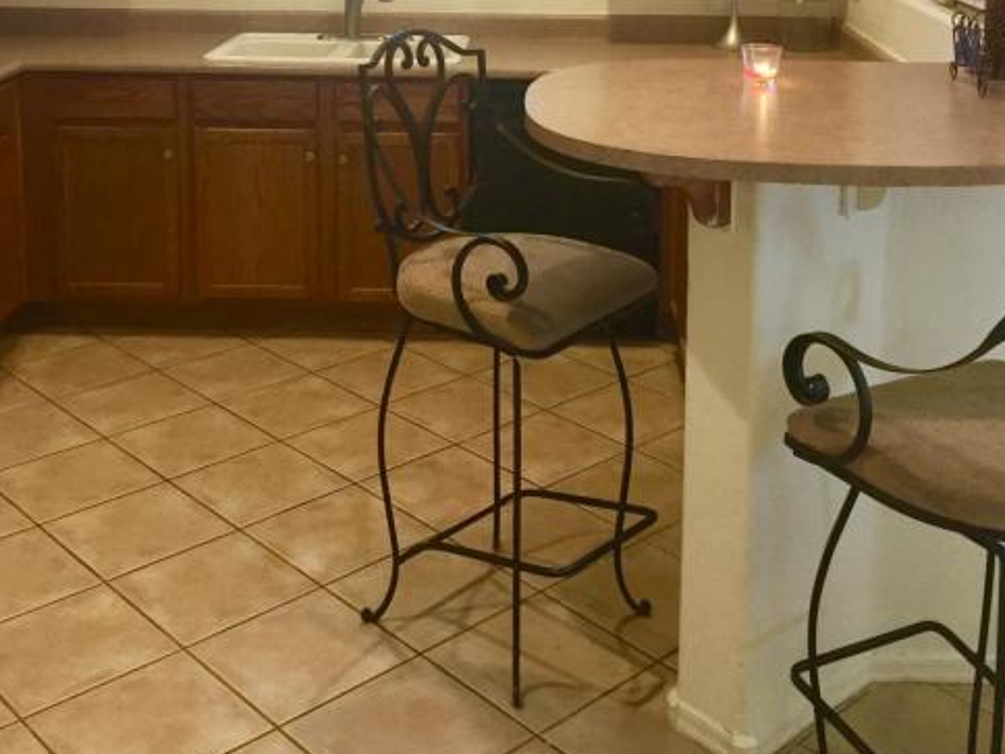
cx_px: 511
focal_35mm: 46
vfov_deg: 30.1
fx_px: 1336
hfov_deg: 41.2
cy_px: 66
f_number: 2.2
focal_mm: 4.15
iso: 125
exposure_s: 1/30
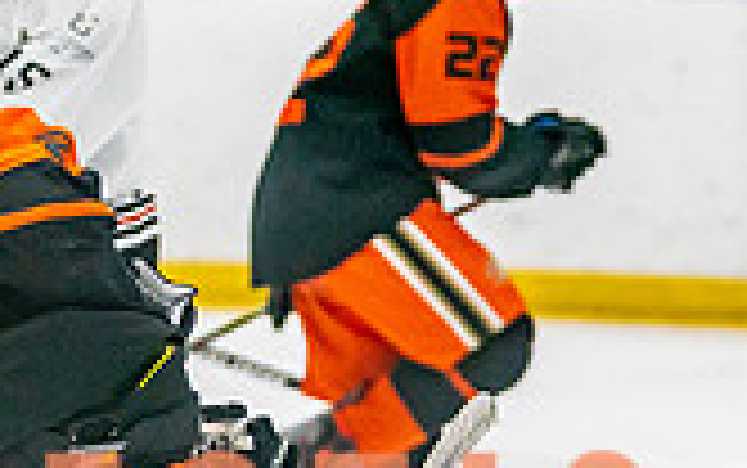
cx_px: 71
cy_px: 639
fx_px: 9147
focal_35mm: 449
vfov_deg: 2.9
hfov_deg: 4.7
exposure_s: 1/1250
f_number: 2.8
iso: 3200
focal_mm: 114
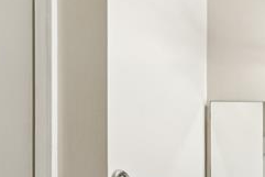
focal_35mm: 68
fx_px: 504
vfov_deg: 17.9
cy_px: 263
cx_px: 516
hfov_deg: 19.2
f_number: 13
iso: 100
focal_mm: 16.1
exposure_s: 1/6
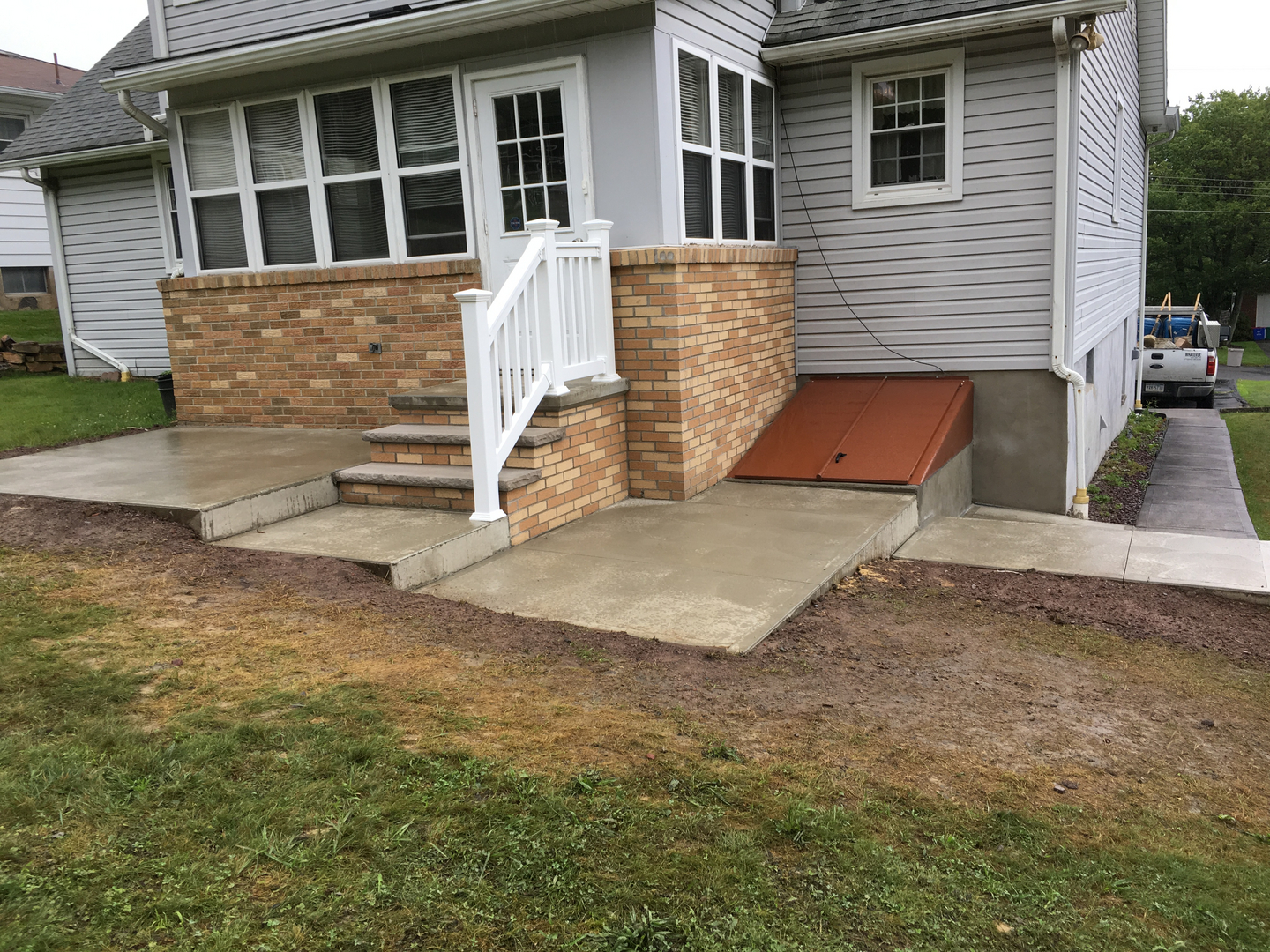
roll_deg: +3.2
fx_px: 1064
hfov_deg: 61.7
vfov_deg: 48.2
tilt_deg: -9.9
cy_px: 476
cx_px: 635
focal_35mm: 29
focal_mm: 4.15
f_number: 2.2
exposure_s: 1/120
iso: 32
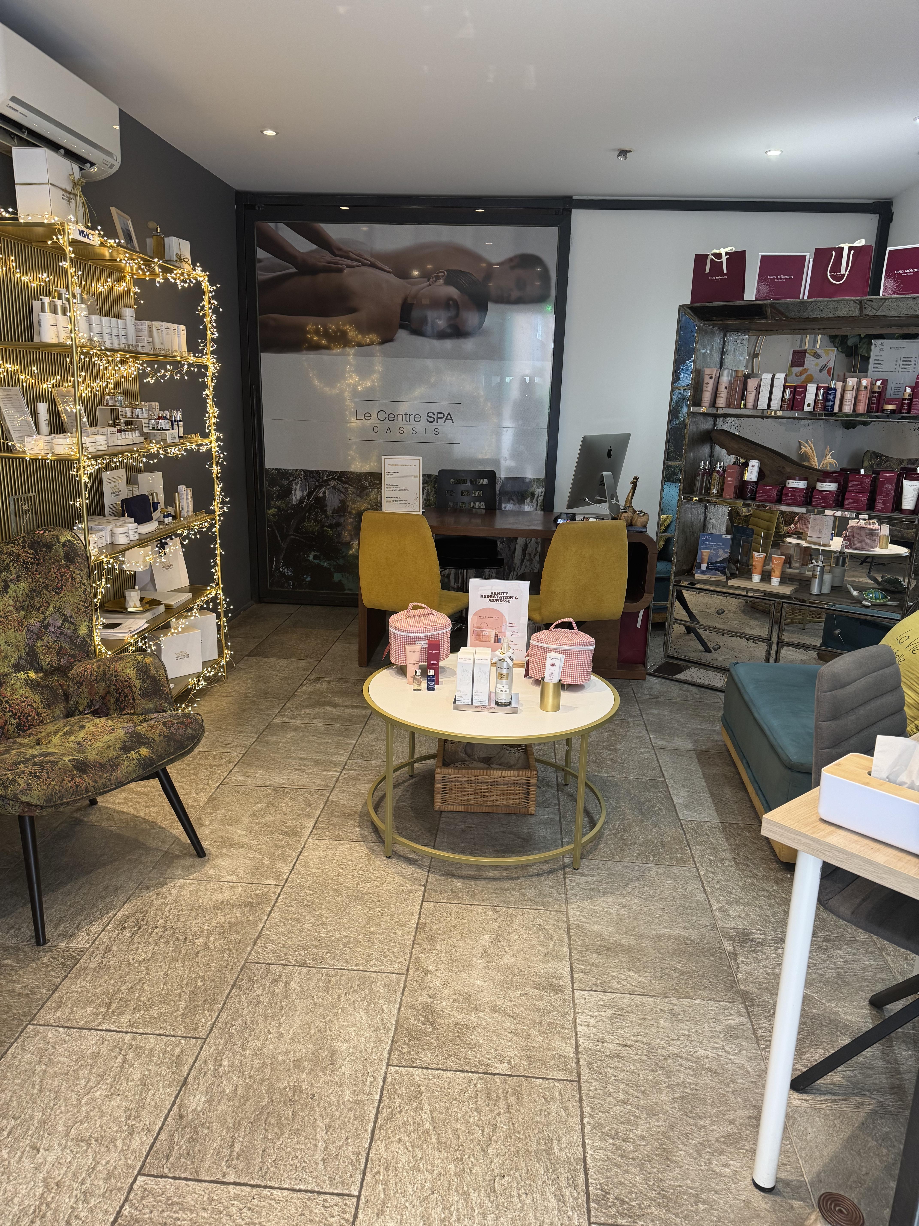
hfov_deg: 56.8
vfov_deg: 71.6
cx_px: 460
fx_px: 850
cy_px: 613
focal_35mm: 24
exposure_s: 1/50
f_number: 1.78
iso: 160
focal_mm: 6.76
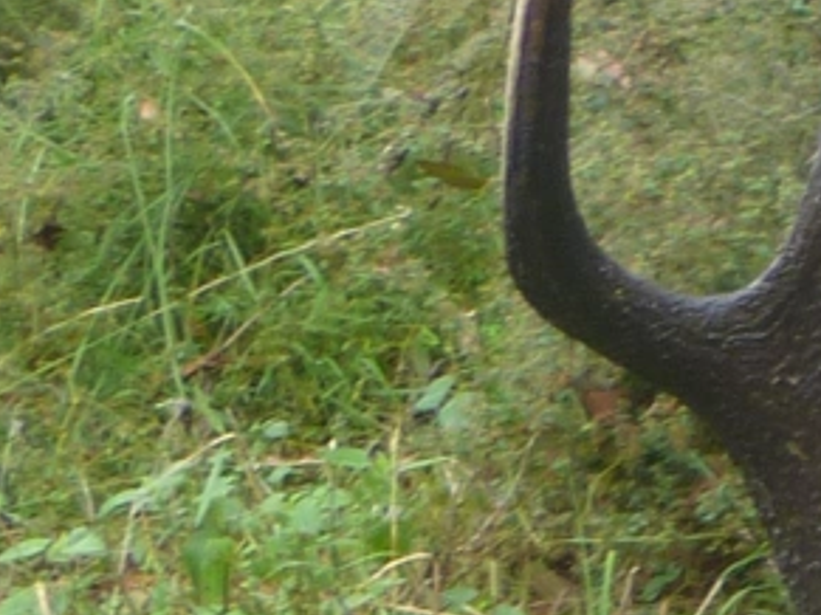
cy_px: 911
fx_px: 5002
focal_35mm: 211
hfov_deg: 8.2
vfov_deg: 6.9
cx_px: 2347
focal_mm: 5.7
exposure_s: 1/30
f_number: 3.5
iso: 80
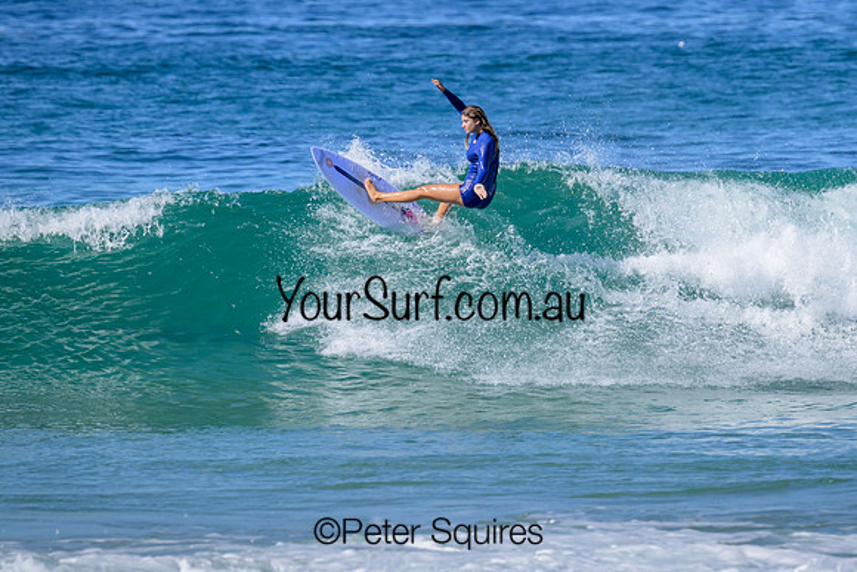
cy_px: 252
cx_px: 556
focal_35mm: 804
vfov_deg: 1.7
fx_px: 19141
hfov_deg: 2.6
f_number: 11
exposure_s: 1/2000
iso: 800
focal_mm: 590
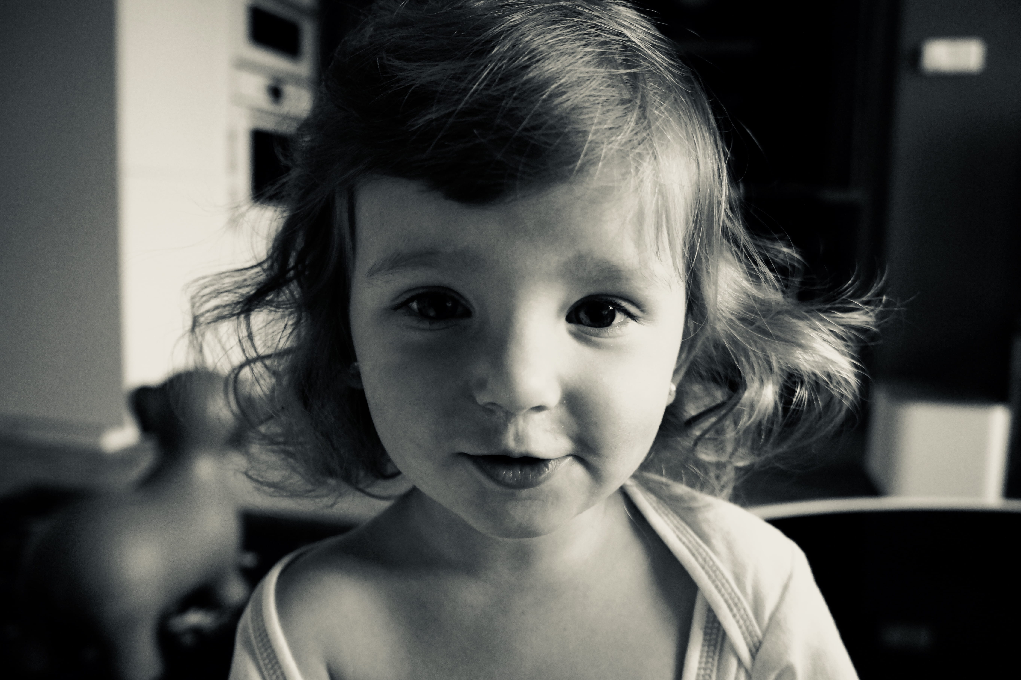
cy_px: 340
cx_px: 510
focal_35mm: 30
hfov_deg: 62.0
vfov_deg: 43.6
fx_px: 850
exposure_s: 1/160
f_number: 4
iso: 2000
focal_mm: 20
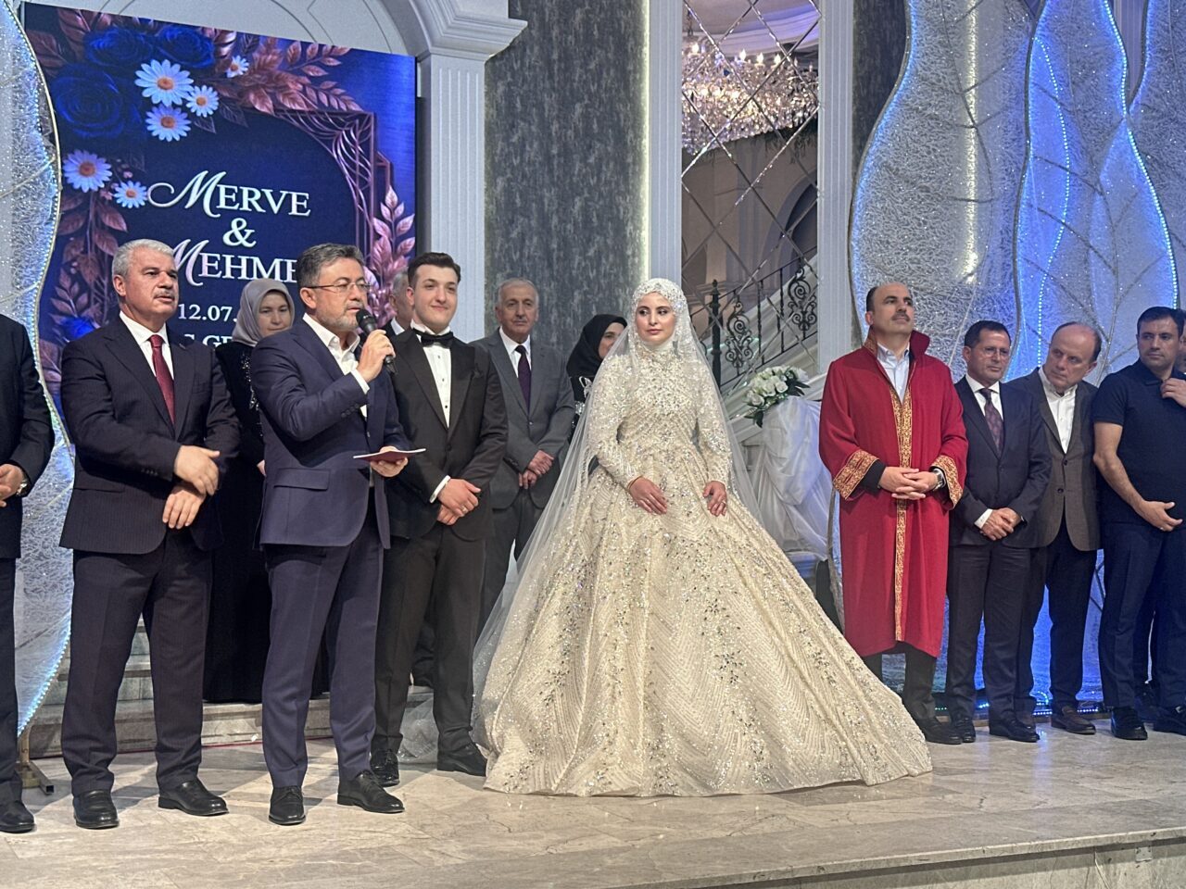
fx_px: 1645
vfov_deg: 30.3
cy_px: 444
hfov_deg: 39.7
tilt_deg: +0.7
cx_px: 593
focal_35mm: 48
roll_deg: -0.7
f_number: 1.78
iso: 64
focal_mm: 6.86
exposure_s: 1/50
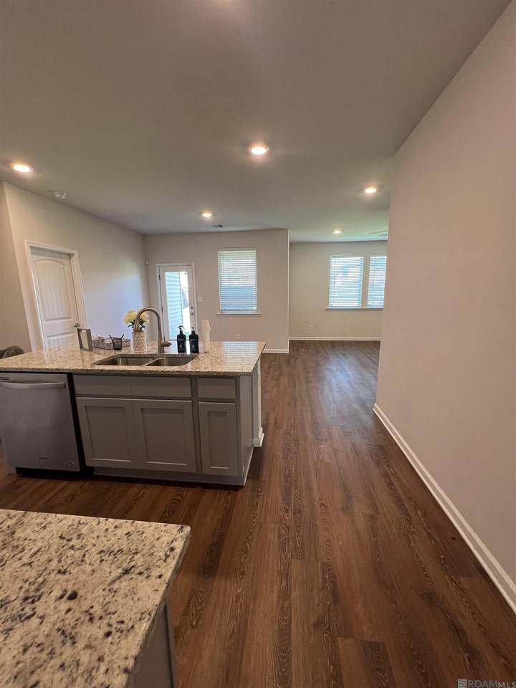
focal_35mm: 13
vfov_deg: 106.2
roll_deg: +0.9
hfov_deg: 89.9
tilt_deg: -10.2
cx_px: 258
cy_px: 344
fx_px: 258
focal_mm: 1.57
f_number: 1.8
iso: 160
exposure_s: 1/60
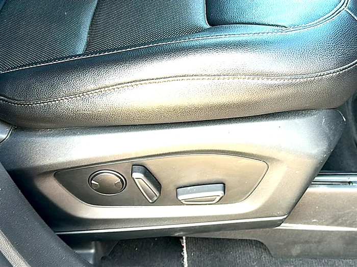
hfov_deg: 42.1
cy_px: 134
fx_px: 464
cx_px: 178
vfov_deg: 32.2
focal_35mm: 45
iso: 50
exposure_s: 1/77
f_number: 1.78
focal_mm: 6.86
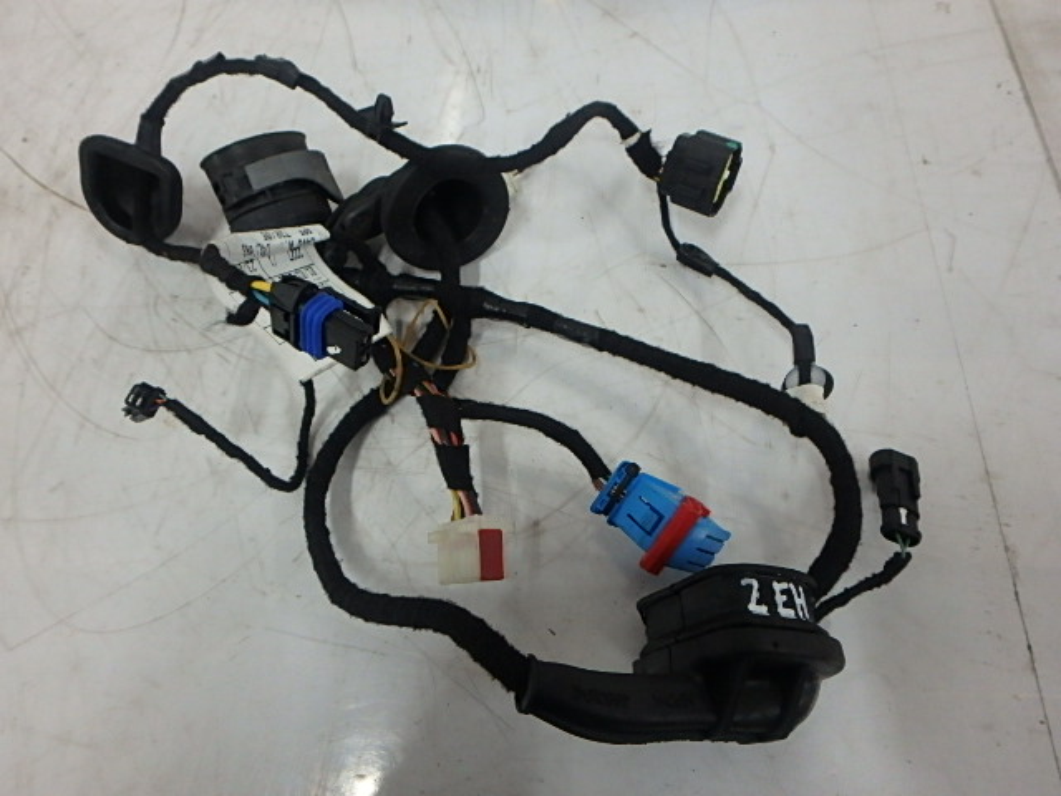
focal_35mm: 21
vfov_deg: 63.4
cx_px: 530
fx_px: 644
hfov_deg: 79.0
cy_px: 398
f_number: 3.5
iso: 400
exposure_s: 1/30
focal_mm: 3.7
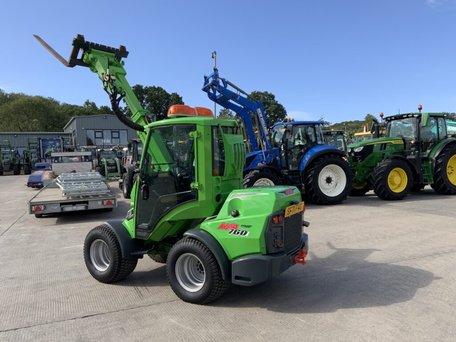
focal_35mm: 29
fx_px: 382
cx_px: 228
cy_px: 171
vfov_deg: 48.2
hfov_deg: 61.7
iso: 16
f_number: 1.8
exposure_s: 1/1168
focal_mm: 3
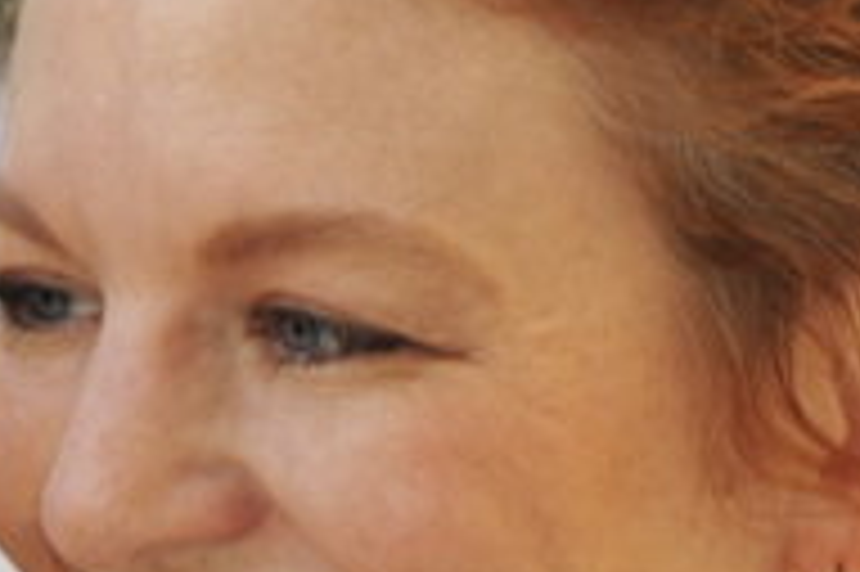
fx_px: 30026
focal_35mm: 1258
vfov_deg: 1.1
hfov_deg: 1.6
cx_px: -516
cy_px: 811
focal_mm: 200
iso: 200
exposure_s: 1/200
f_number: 2.8
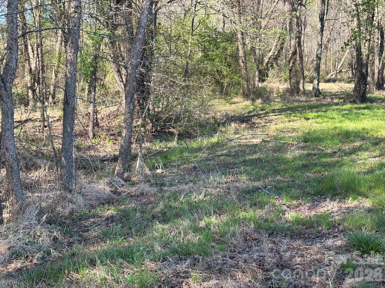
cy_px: 144
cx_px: 192
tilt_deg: -6.6
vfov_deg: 28.0
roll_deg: +0.3
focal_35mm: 52
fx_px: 578
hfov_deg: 36.8
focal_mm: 5.96
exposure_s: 1/343
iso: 32
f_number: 1.6
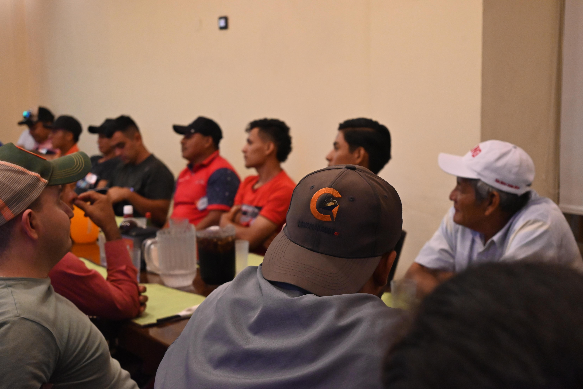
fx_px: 810
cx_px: 292
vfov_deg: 27.0
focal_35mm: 50
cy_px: 194
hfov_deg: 39.6
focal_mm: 50
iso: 5000
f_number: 6.3
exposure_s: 1/125
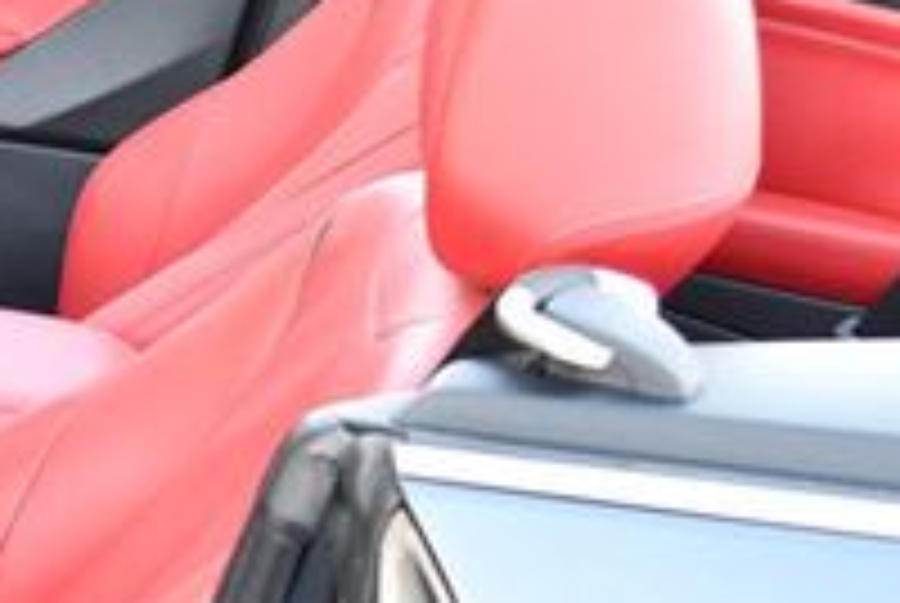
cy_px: 477
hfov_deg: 16.2
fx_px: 2879
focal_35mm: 115
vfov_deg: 11.9
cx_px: -454
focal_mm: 18
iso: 800
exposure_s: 1/160
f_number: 3.5
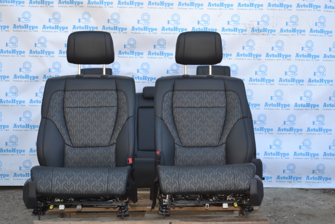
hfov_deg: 33.9
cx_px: 169
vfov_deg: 23.0
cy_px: 115
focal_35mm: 59
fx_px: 549
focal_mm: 38
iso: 200
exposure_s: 1/125
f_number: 5
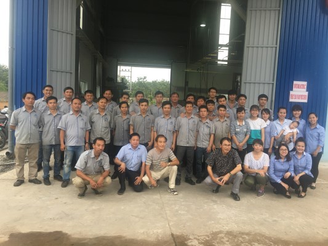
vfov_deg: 48.2
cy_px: 123
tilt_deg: -3.9
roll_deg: -2.5
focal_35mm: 29
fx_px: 275
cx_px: 164
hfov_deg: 61.6
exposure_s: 1/33
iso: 25
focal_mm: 4.15
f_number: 2.2
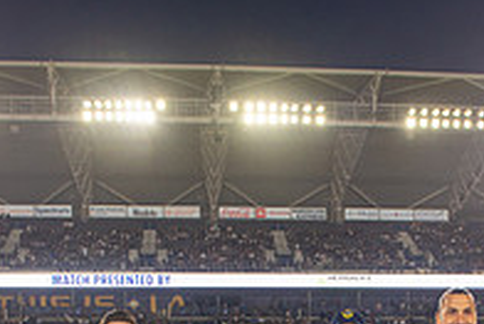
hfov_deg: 26.1
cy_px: 471
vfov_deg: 16.4
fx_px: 1036
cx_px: 331
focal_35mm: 77
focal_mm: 26
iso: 640
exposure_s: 1/160
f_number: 6.3
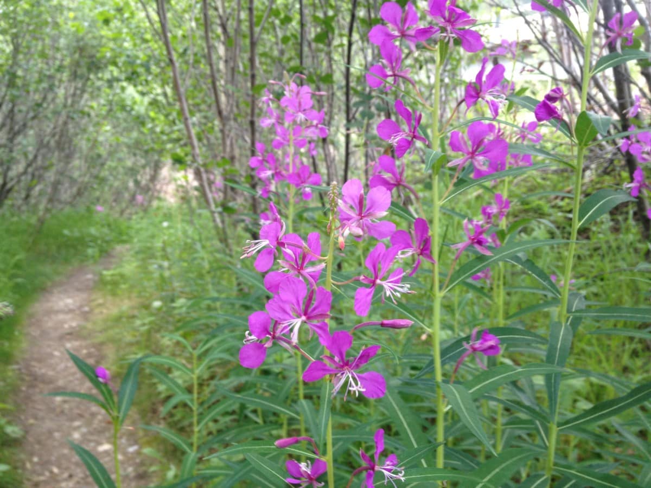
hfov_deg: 52.6
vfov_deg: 40.7
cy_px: 244
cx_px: 326
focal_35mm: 35
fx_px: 658
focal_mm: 4.28
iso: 64
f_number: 2.4
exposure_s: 1/20
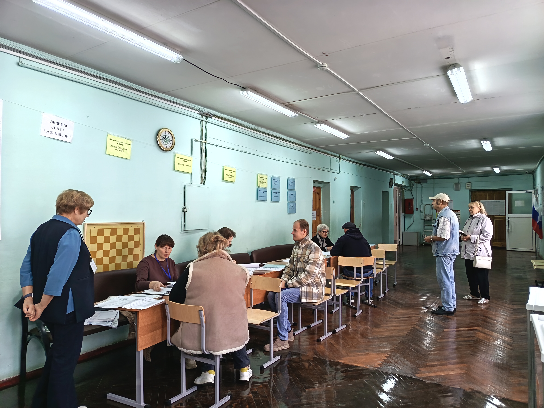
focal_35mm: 24
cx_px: 272
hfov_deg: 71.6
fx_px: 377
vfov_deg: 56.8
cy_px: 204
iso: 510
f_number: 1.75
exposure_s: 1/50
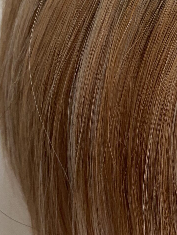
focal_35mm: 67
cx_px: 189
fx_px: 457
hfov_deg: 21.0
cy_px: 39
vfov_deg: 28.2
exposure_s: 1/60
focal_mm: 4.25
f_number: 1.8
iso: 200
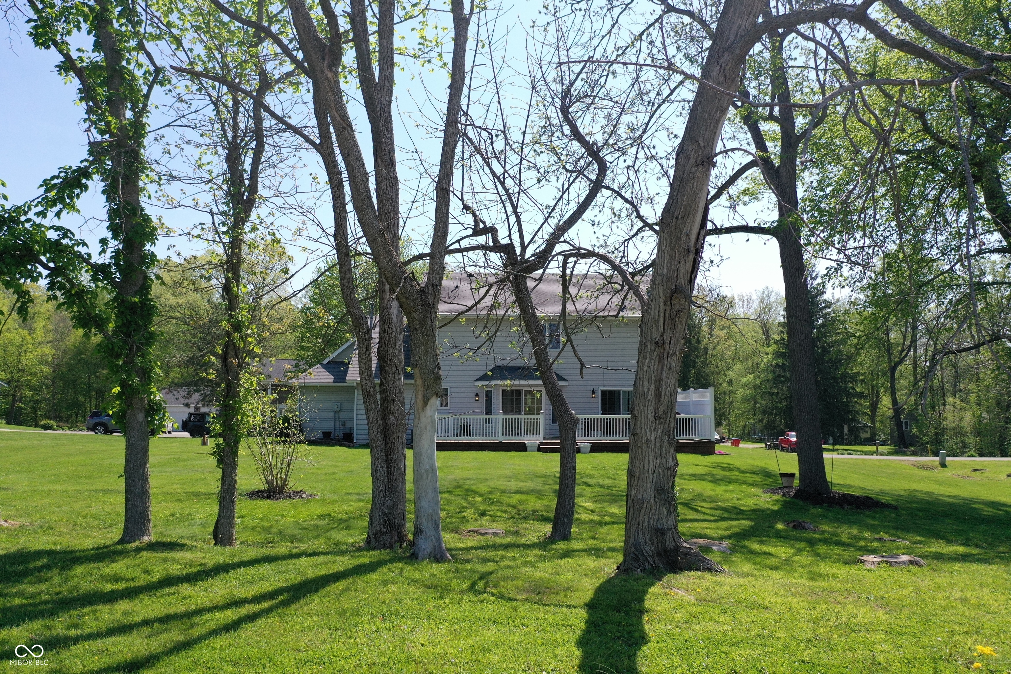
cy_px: 337
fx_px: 786
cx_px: 506
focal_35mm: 28
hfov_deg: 65.5
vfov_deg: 46.4
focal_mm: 10.26
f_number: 3.5
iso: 400
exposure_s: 1/3200
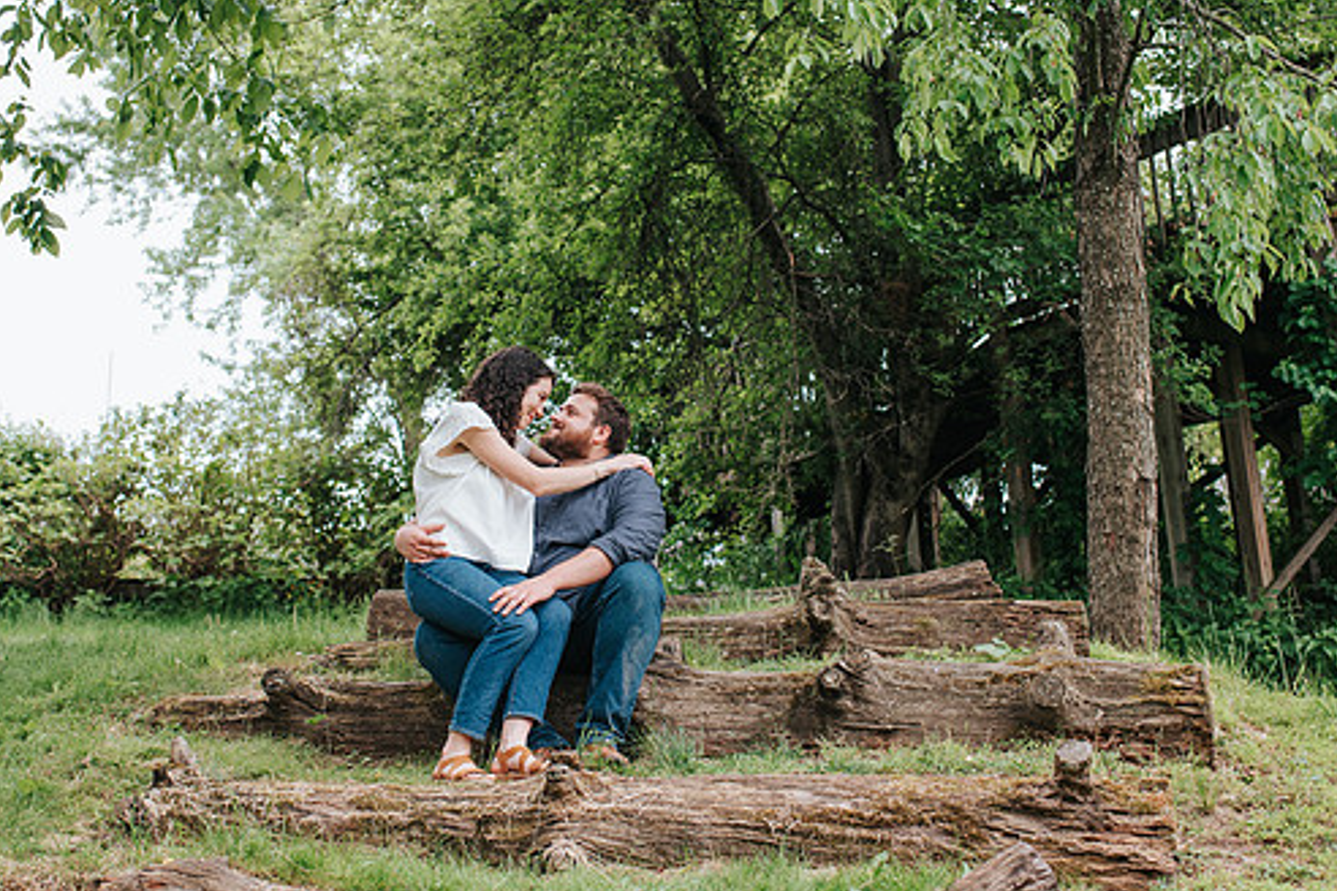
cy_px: 415
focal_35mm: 49
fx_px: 1820
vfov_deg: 27.5
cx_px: 592
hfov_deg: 40.3
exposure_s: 1/1000
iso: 450
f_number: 3.2
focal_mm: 35
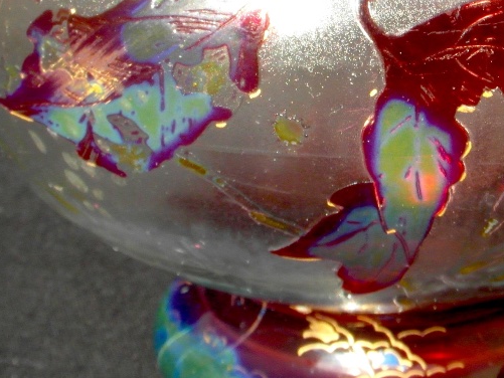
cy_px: 42
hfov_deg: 15.4
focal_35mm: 127
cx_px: 421
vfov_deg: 11.6
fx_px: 1850
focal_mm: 8.7
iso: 80
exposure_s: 1/125
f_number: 6
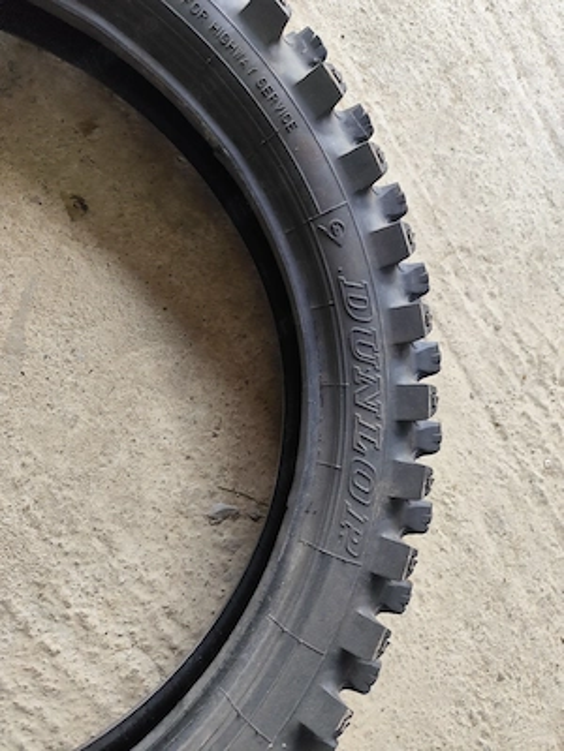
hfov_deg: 58.9
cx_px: 282
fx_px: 500
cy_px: 376
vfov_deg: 73.9
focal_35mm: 23
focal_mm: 6.14
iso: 80
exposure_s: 1/100
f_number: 1.65
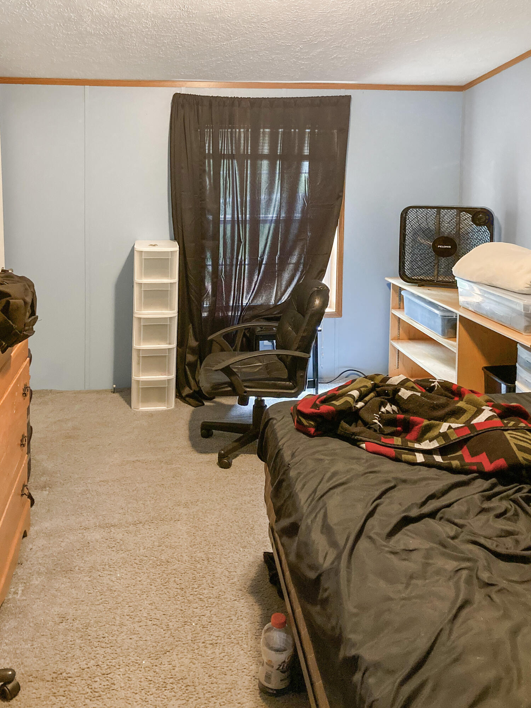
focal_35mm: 28
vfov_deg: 63.4
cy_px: 354
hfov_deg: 49.7
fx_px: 573
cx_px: 266
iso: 500
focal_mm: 3.99
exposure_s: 1/30
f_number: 1.8
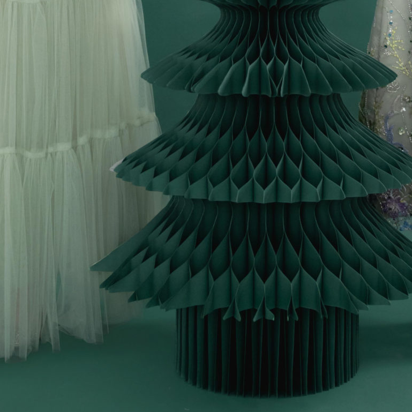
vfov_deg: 16.3
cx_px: 255
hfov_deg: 17.5
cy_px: -176
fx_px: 1333
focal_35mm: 99
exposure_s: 1/125
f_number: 2.8
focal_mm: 35
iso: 800
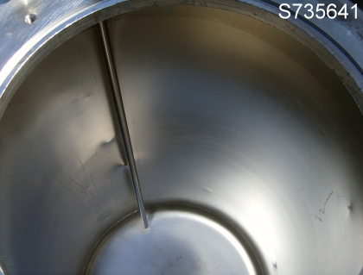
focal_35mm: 46
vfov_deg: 31.8
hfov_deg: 41.1
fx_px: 485
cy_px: 138
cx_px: 182
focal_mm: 7.7
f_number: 5.1
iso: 100
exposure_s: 1/398
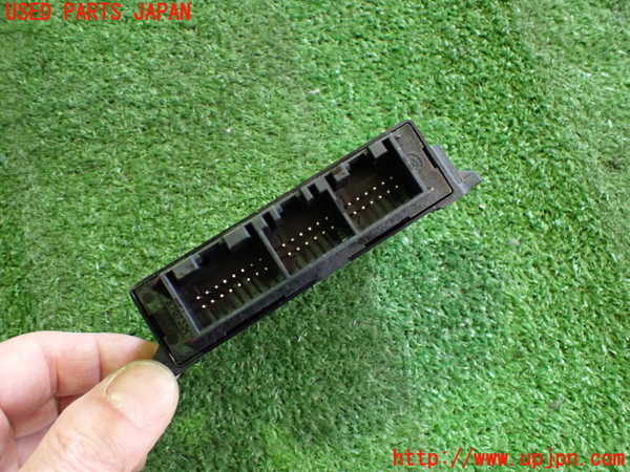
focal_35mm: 30
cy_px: 236
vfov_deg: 46.8
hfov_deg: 60.0
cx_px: 315
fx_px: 546
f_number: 2.3
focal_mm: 5.4
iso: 800
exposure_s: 1/50
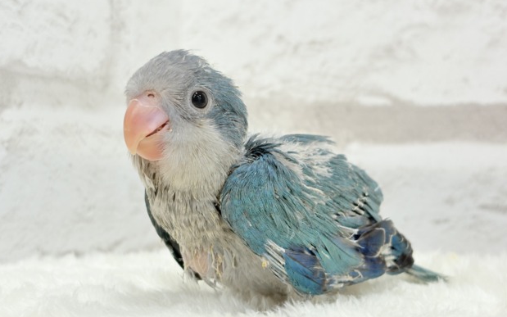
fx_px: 788
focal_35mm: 57
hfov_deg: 35.7
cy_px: 167
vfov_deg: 22.8
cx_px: 254
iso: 40
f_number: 1.6
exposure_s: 1/50
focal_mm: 5.96
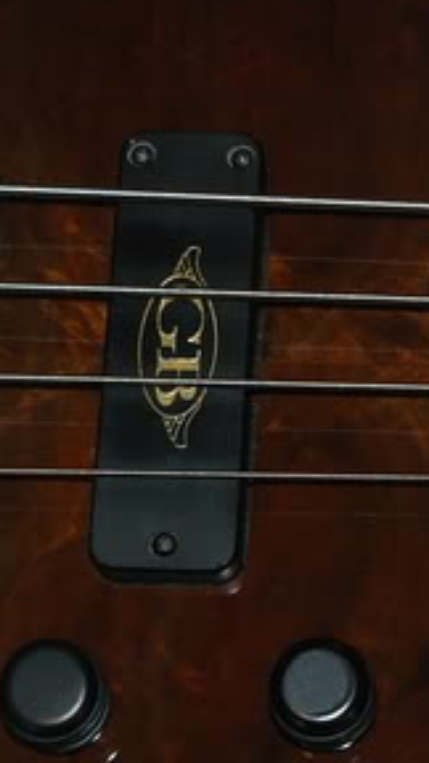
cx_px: 461
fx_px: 2872
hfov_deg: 8.5
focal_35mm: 142
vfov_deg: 15.1
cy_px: 416
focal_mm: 7.9
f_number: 2.8
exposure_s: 1/30
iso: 100
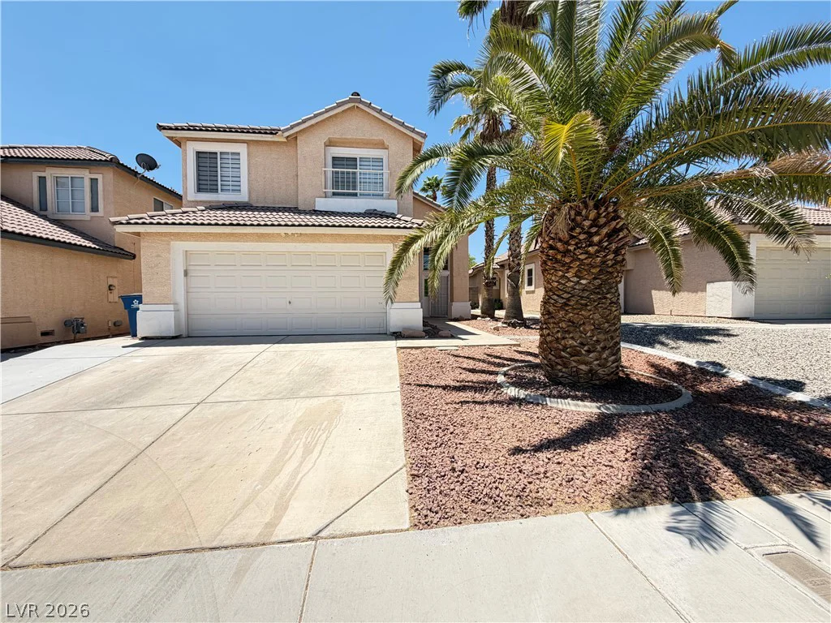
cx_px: 416
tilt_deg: -1.1
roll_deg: +1.9
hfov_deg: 102.1
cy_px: 312
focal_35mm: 14
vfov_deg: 85.7
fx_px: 336
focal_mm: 2.22
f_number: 2.2
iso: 40
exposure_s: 1/574
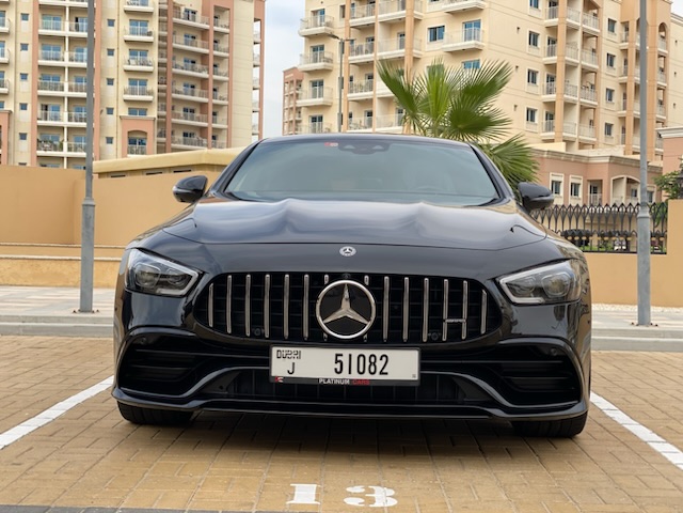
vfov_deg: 28.0
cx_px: 342
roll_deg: -0.7
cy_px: 256
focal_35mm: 52
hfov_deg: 36.8
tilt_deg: -1.0
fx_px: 1026
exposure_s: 1/615
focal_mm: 6
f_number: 2
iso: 20
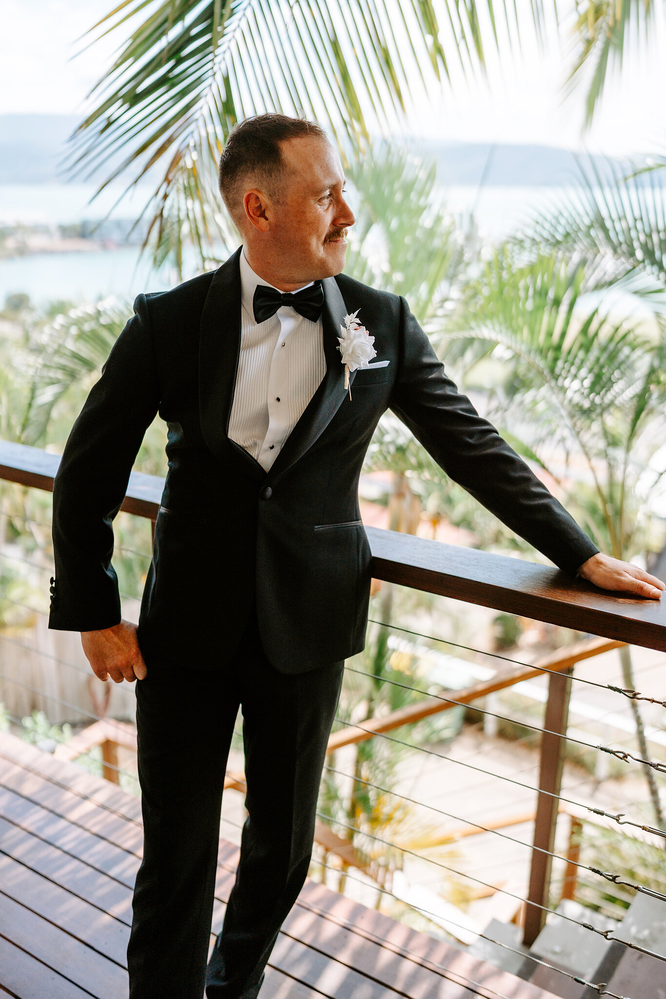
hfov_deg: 37.8
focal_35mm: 35
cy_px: 500
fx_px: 971
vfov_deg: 54.4
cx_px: 333
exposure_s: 1/4000
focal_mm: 35
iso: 100
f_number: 1.8
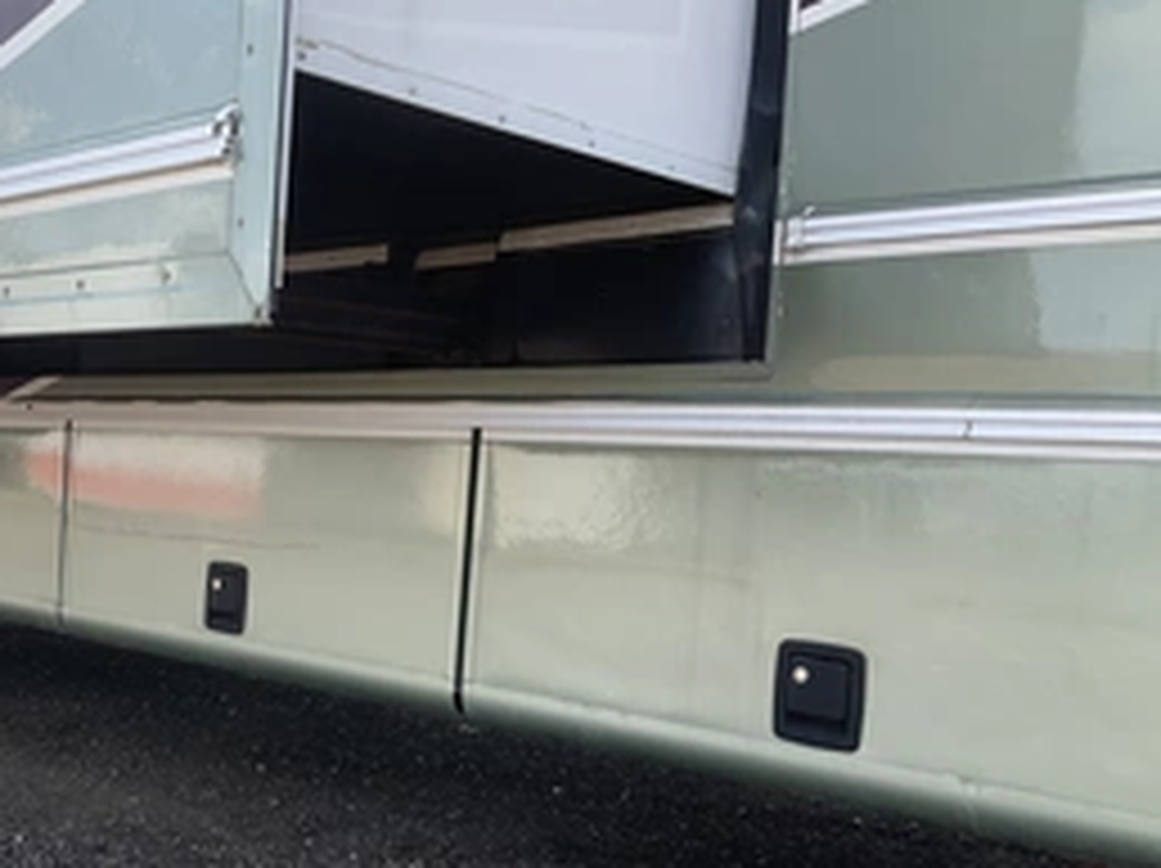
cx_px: 302
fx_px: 1508
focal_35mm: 45
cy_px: 544
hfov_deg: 41.0
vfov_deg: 32.0
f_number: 1.8
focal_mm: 3
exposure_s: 1/514
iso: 25
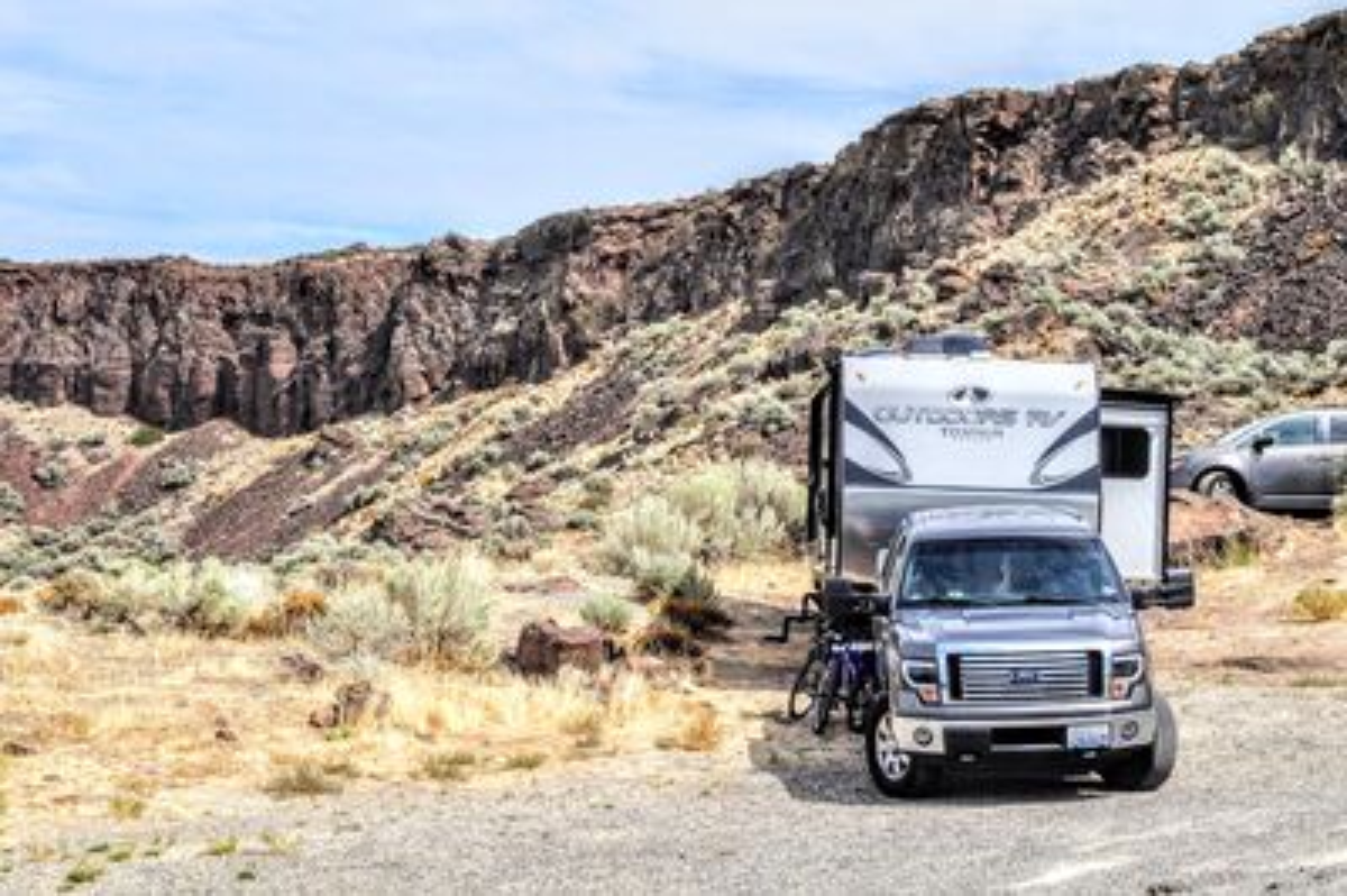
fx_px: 3084
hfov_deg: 24.6
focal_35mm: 82
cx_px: 674
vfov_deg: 16.5
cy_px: 448
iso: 250
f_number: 9
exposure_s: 1/500
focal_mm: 55
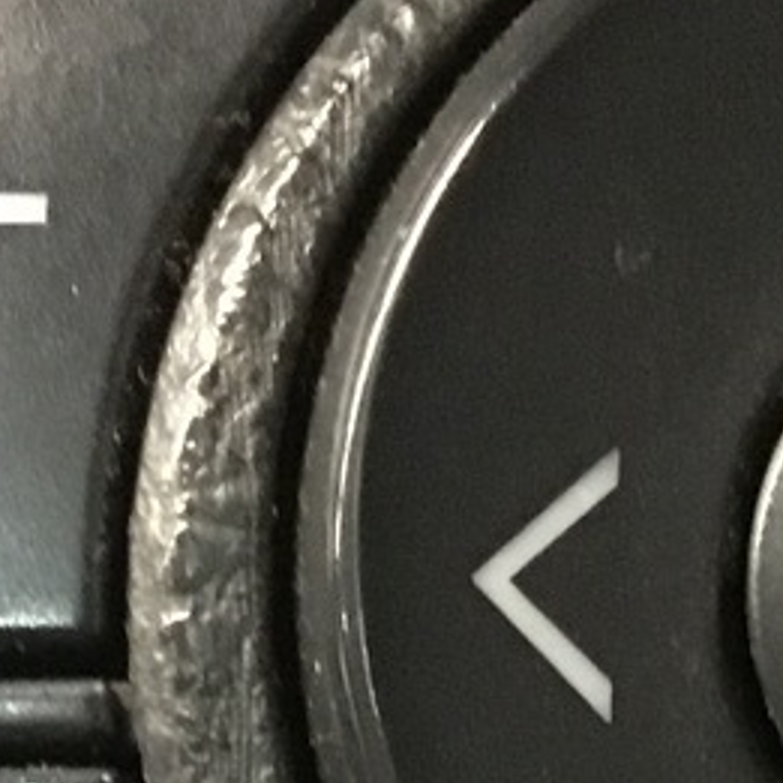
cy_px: 1347
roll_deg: +5.1
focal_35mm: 151
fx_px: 3864
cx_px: 1113
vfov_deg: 10.9
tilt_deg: -24.3
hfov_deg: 11.2
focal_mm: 3.3
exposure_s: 1/17
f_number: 2.4
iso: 500
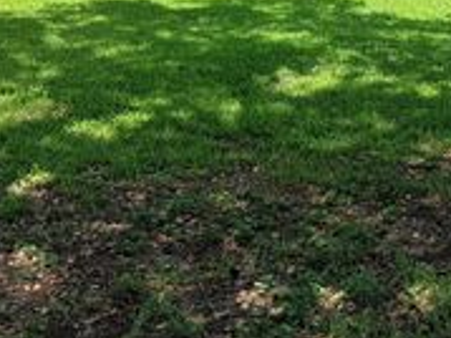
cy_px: -52
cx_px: 501
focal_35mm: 67
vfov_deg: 20.7
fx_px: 872
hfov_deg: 26.6
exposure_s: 1/2232
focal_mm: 6.76
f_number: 1.78
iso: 100
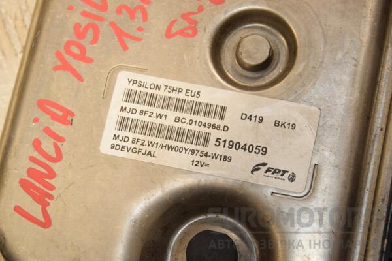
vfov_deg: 11.4
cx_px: 196
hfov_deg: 17.1
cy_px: 130
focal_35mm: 120
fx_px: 1307
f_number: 9
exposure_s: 1/200
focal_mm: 80
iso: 800
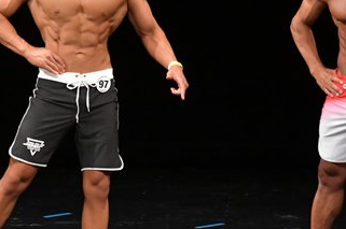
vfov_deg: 2.5
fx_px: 5221
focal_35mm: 544
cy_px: 90
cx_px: 131
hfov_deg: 3.8
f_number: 5.6
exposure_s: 1/400
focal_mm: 150
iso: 3200
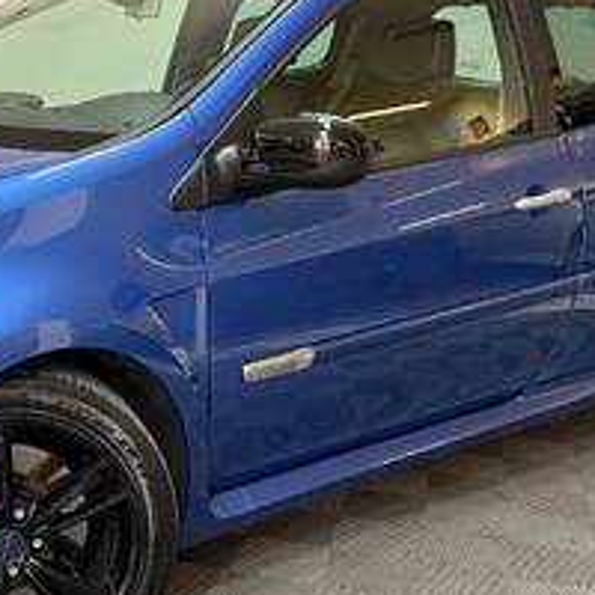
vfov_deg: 28.5
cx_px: 132
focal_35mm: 60
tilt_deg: -9.4
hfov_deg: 28.1
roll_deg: -2.1
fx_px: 1167
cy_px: 222
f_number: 1.78
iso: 800
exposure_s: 1/33
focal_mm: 6.76
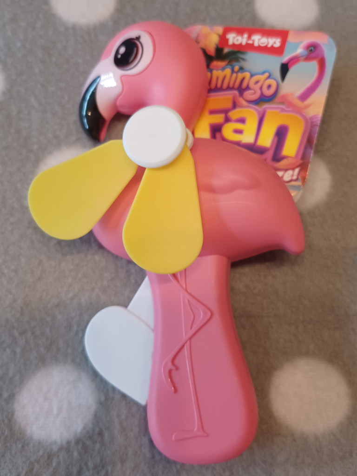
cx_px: 178
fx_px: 344
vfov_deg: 69.4
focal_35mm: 25
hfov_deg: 54.9
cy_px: 238
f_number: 1.8
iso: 320
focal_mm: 4.6
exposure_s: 1/25
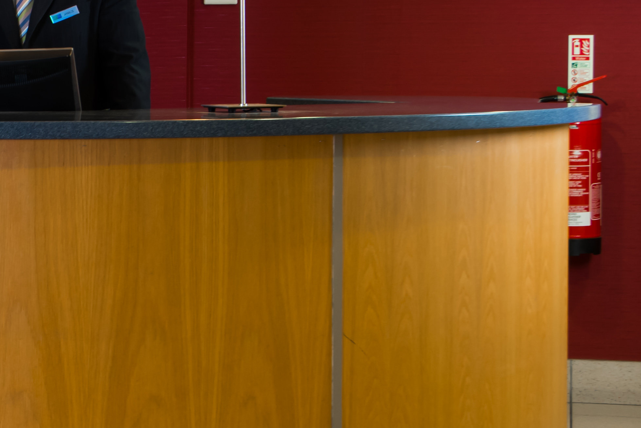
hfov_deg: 14.4
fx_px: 2333
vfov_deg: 10.4
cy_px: 467
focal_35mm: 131
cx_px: -388
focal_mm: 35
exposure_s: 1/4
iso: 250
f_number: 10
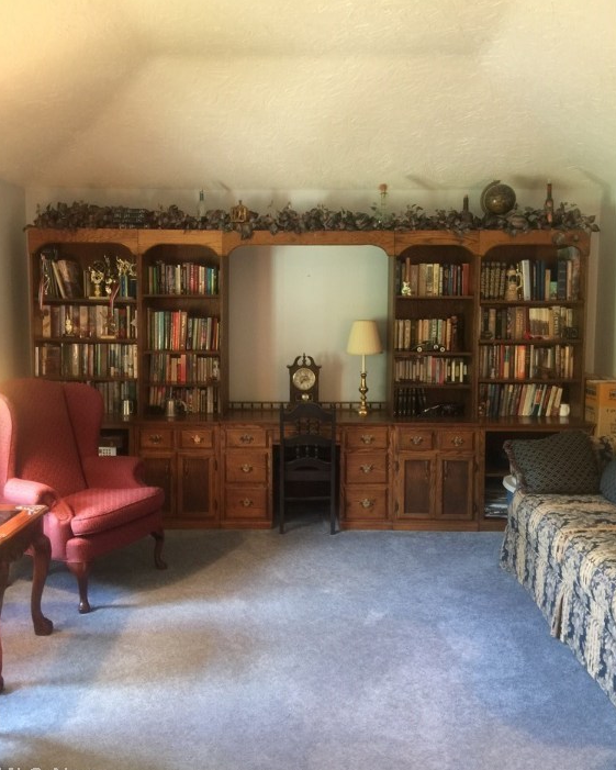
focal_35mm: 31
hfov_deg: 47.1
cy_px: 373
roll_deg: -1.2
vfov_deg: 57.2
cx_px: 305
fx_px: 706
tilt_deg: -3.4
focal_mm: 4.15
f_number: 2.2
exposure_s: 1/4
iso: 64
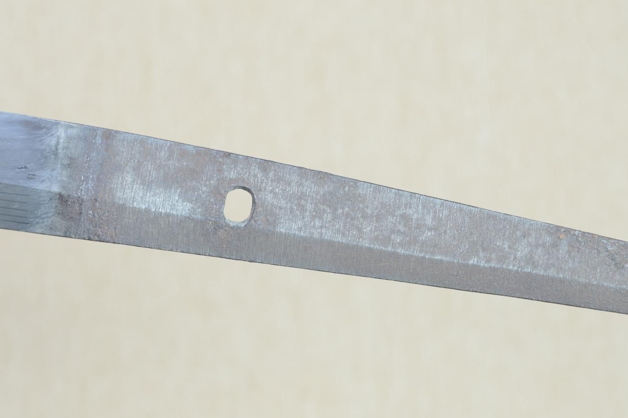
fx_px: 2353
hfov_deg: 15.2
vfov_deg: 10.1
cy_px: 209
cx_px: 314
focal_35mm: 135
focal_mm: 90
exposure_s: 1/2
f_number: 11
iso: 400
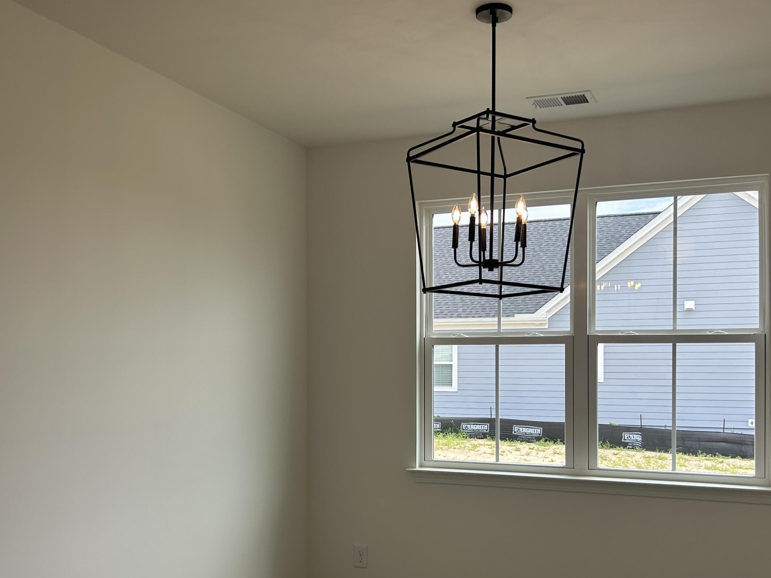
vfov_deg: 38.4
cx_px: 431
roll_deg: +0.1
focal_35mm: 37
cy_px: 360
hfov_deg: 50.0
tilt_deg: -0.2
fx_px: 824
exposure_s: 1/738
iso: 50
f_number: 1.5
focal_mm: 5.7
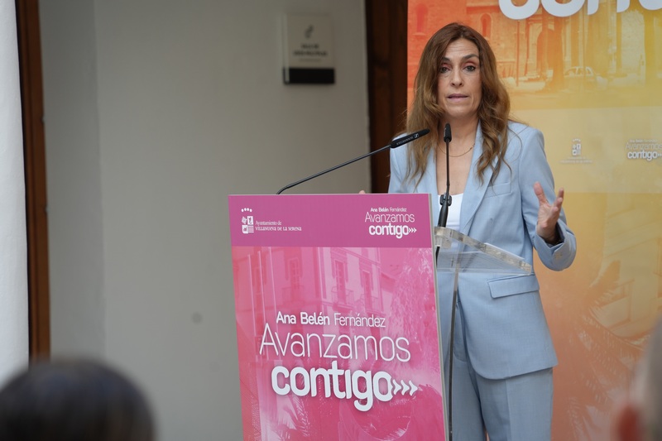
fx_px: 2114
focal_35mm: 115
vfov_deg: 11.9
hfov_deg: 17.8
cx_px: 331
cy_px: 220
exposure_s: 1/160
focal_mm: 115
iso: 400
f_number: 5
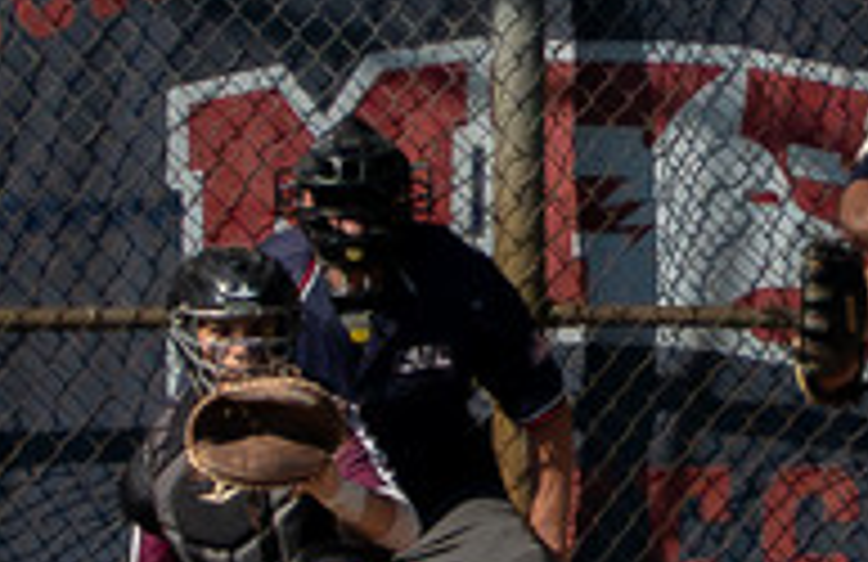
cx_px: 816
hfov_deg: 0.9
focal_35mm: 2301
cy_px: 241
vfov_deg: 0.6
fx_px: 54994
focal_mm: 200
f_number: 5.6
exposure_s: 1/8000
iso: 1000
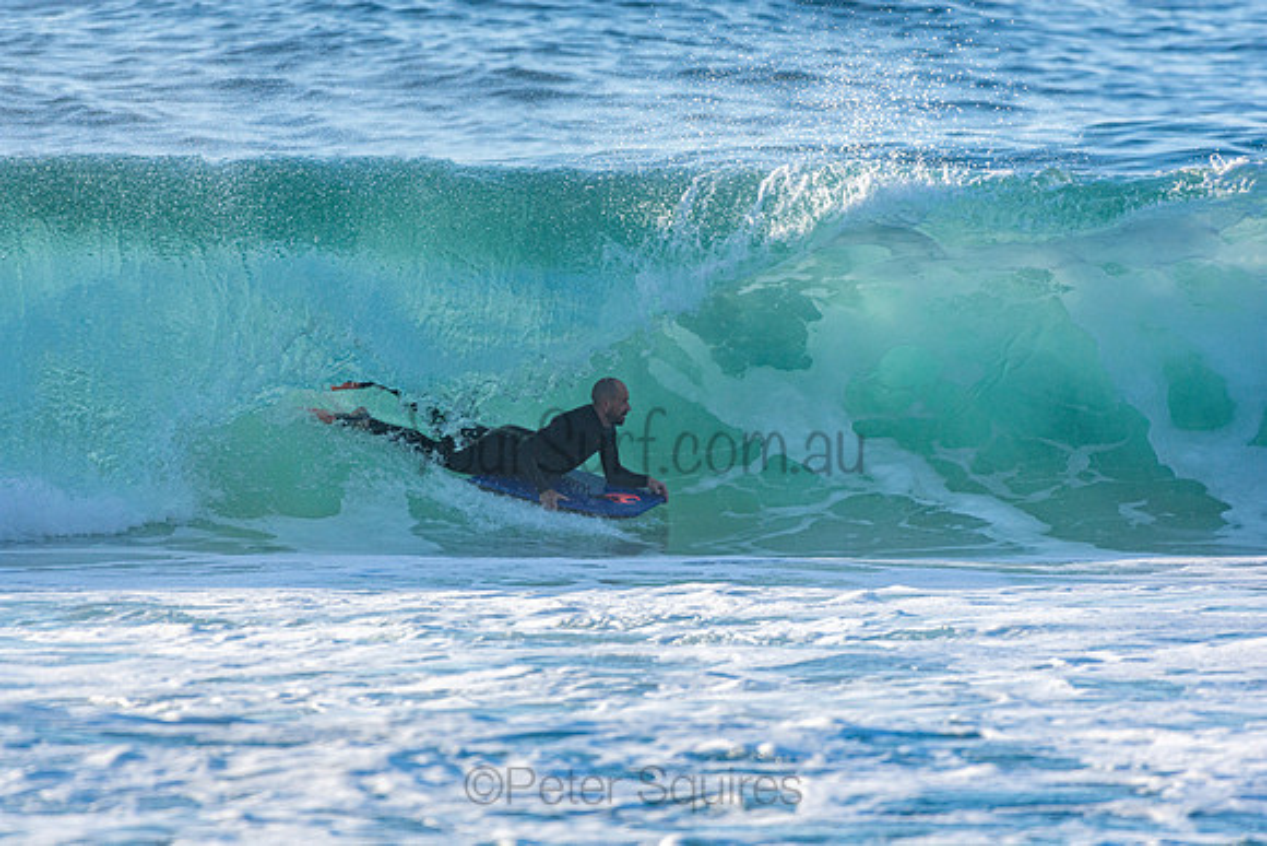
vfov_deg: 1.8
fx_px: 26401
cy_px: 423
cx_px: 634
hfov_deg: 2.7
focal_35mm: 750
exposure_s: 1/1250
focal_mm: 500
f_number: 5.6
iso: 250
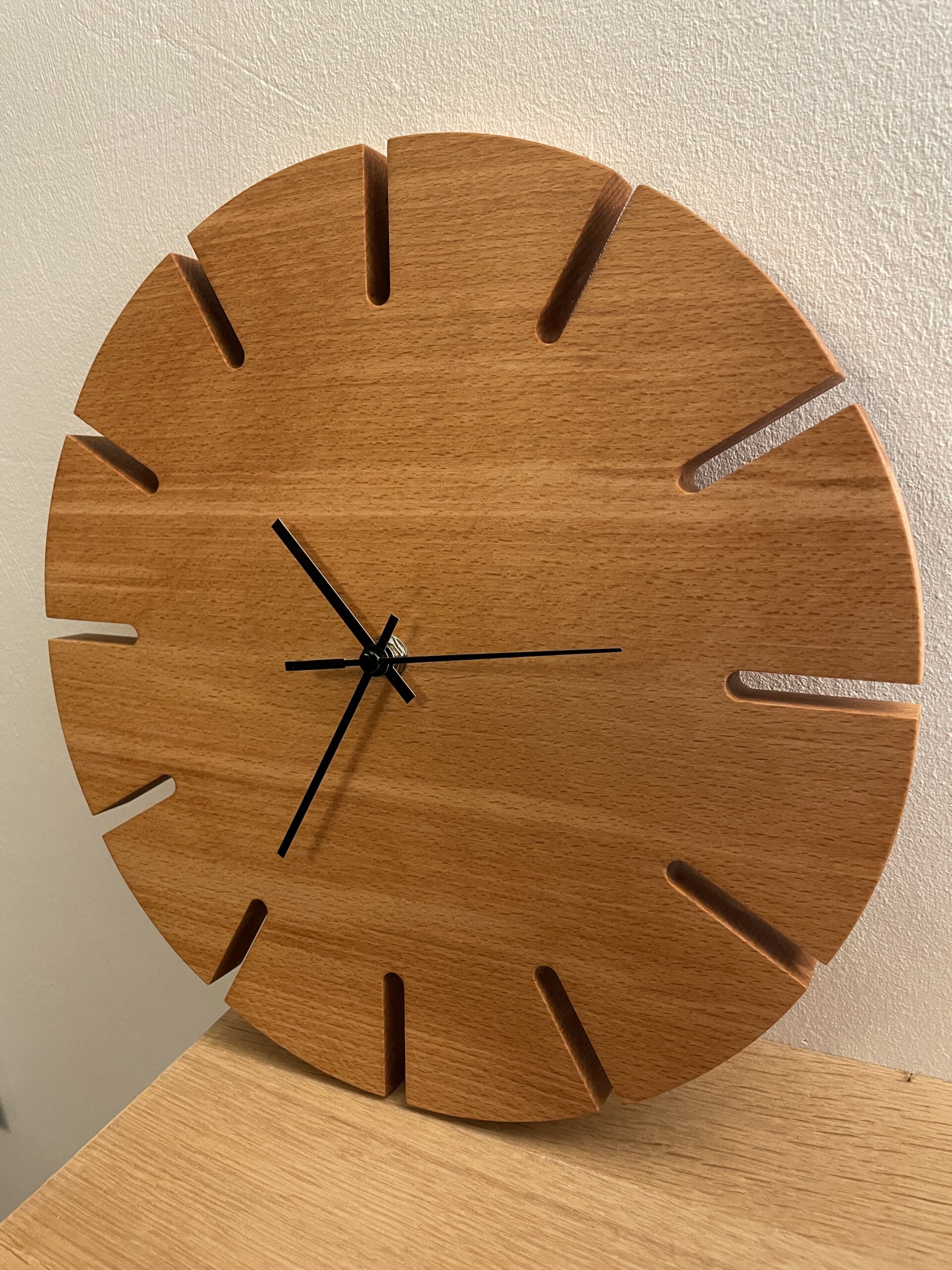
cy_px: 635
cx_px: 476
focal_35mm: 26
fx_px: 953
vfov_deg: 67.3
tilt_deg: -18.3
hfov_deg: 53.1
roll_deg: +5.2
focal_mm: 4.2
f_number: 1.6
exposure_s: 1/59
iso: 200
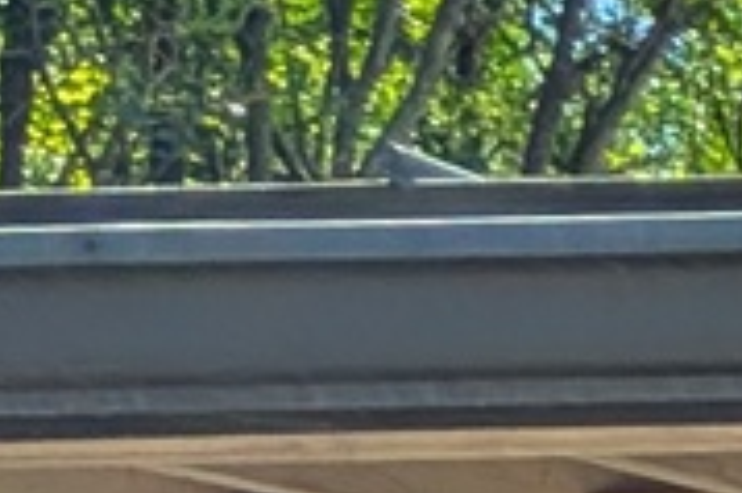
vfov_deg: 10.9
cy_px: 1297
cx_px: 2761
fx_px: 2059
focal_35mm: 100
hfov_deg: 8.8
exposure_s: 1/1721
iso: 45
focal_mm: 2.02
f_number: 1.7
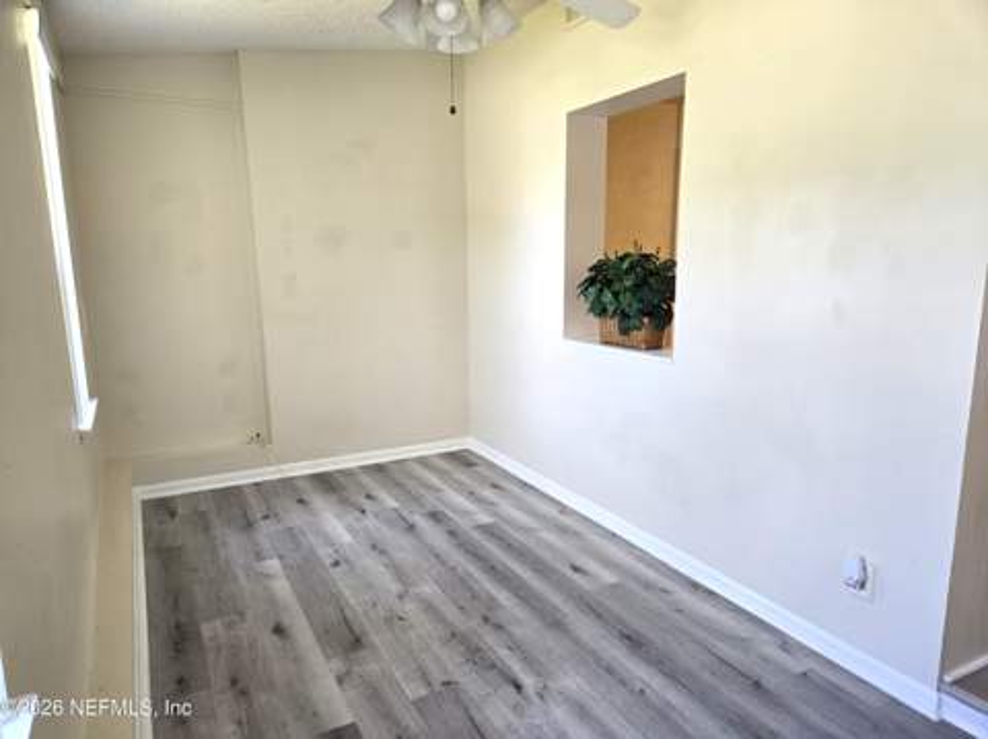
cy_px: 370
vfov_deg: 58.8
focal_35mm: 23
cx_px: 494
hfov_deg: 74.0
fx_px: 656
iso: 160
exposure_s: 1/120
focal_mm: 5.4
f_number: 1.8
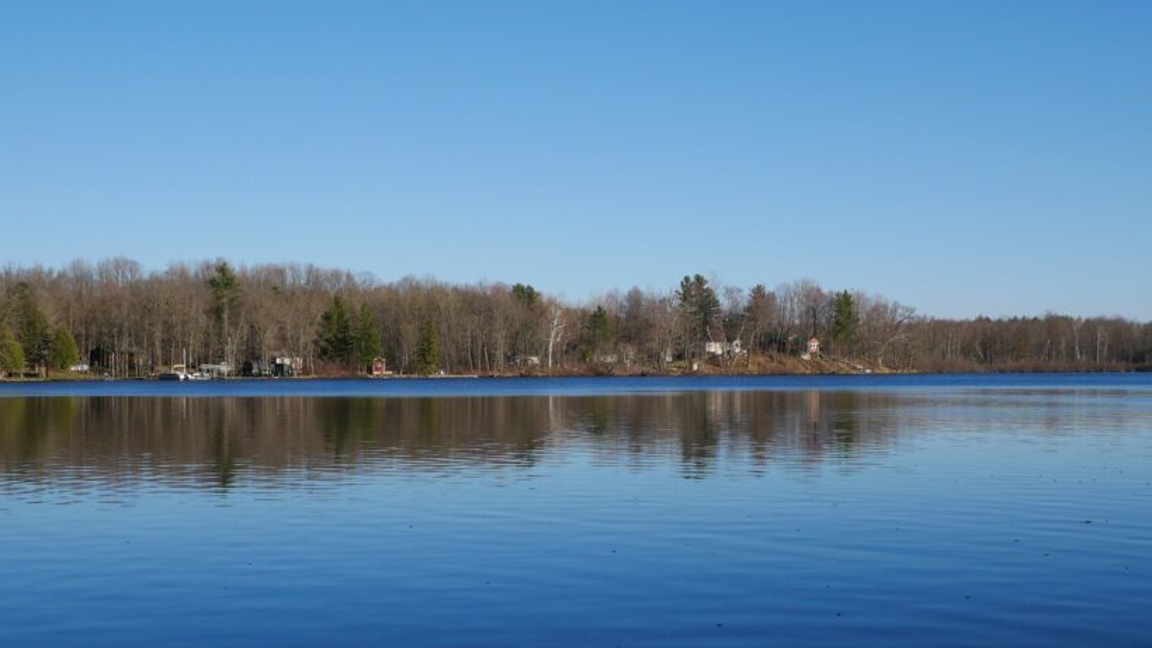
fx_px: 1558
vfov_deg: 23.5
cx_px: 667
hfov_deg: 40.5
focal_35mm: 51
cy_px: 351
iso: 200
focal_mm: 18
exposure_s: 1/500
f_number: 8
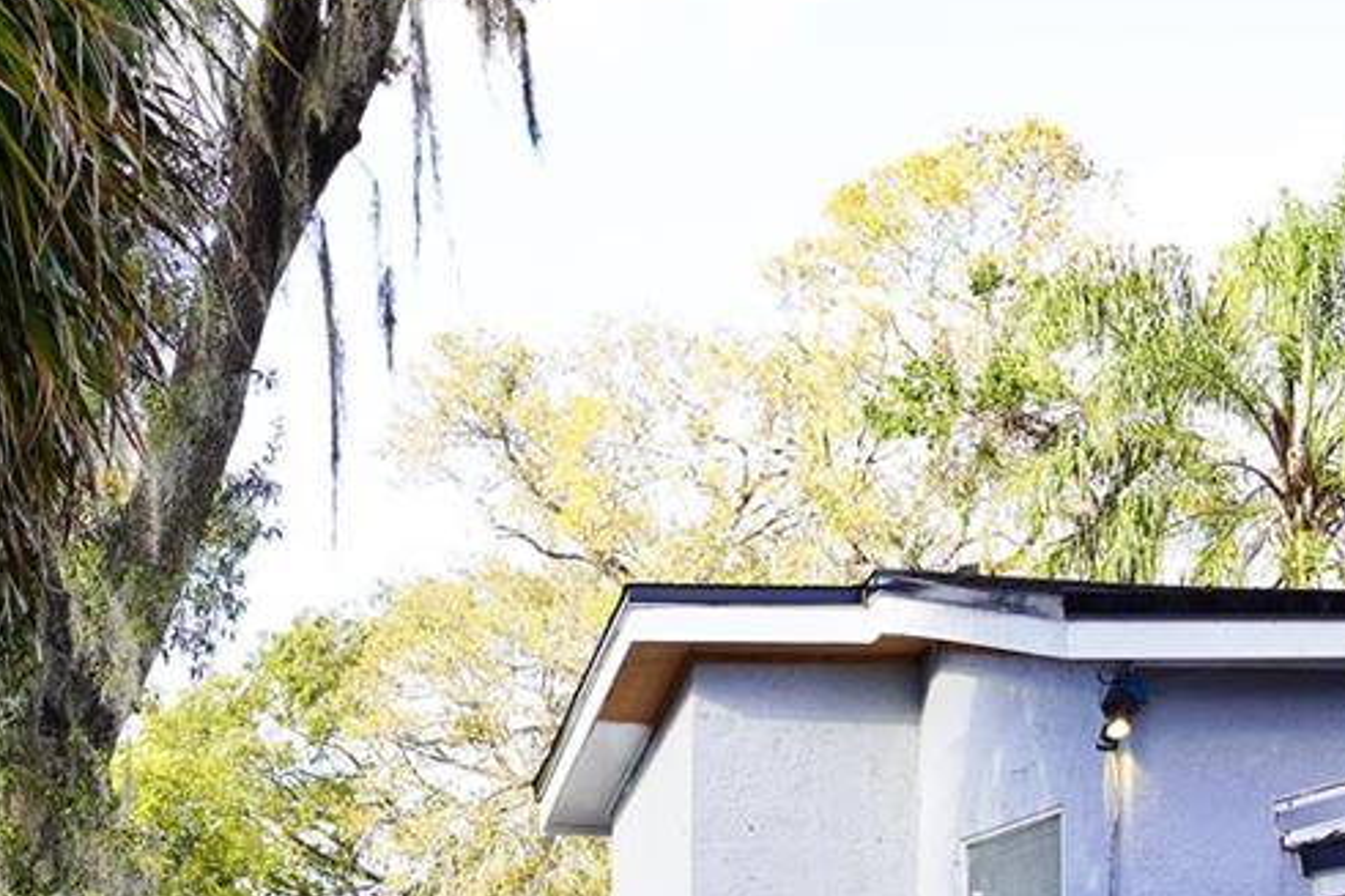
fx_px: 3772
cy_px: 1156
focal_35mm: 101
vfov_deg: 13.1
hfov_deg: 19.8
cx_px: 115
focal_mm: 31
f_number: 4.5
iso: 100
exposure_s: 1/200
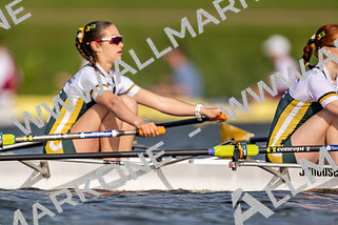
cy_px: 138
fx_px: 10186
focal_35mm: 1085
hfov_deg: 1.9
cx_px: 141
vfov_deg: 1.3
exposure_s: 1/2500
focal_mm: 600
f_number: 4
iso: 180
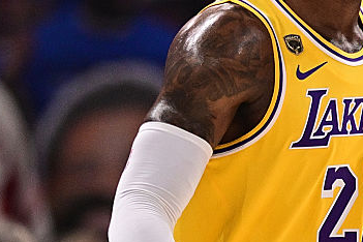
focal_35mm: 1311
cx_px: 465
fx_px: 13218
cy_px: 155
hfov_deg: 1.6
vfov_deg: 1.0
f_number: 2.8
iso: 2500
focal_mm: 300
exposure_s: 1/1250
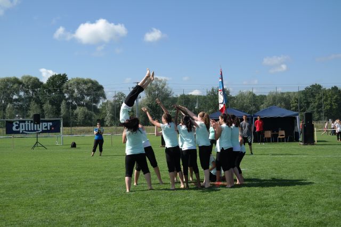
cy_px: 114
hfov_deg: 39.6
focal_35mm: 50
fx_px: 474
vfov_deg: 27.0
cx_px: 170
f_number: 7.1
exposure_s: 1/320
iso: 100
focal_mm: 33
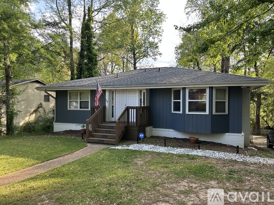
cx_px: 137
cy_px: 102
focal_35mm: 24
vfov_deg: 56.8
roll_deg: -1.3
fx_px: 190
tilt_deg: -1.7
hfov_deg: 71.6
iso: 80
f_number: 1.78
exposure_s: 1/393
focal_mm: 6.86
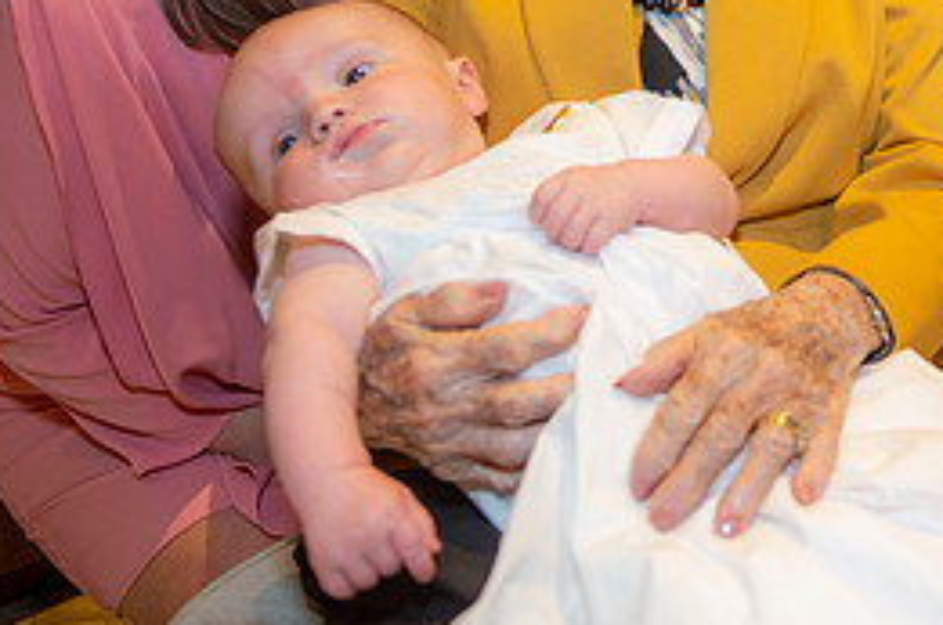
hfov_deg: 28.3
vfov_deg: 19.1
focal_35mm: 69
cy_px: -4
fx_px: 1804
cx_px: 831
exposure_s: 1/100
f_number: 2.8
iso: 900
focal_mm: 31
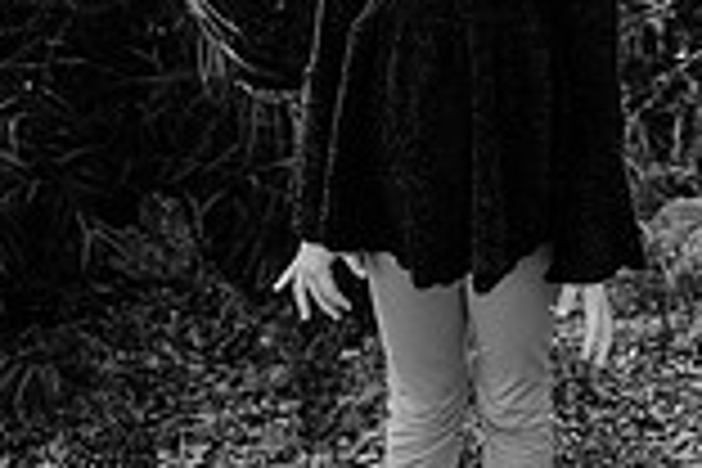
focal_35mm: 89
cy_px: -313
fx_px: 1735
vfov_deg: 14.0
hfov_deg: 21.3
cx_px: 842
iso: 200
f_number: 2.5
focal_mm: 24
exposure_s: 1/1250
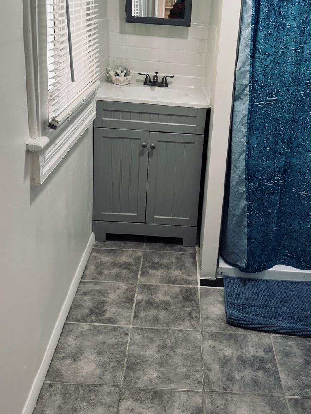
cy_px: 131
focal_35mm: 36
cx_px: 192
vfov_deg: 50.2
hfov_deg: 39.4
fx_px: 431
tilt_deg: -16.1
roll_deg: -2.1
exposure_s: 1/120
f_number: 1.78
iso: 200
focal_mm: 6.76
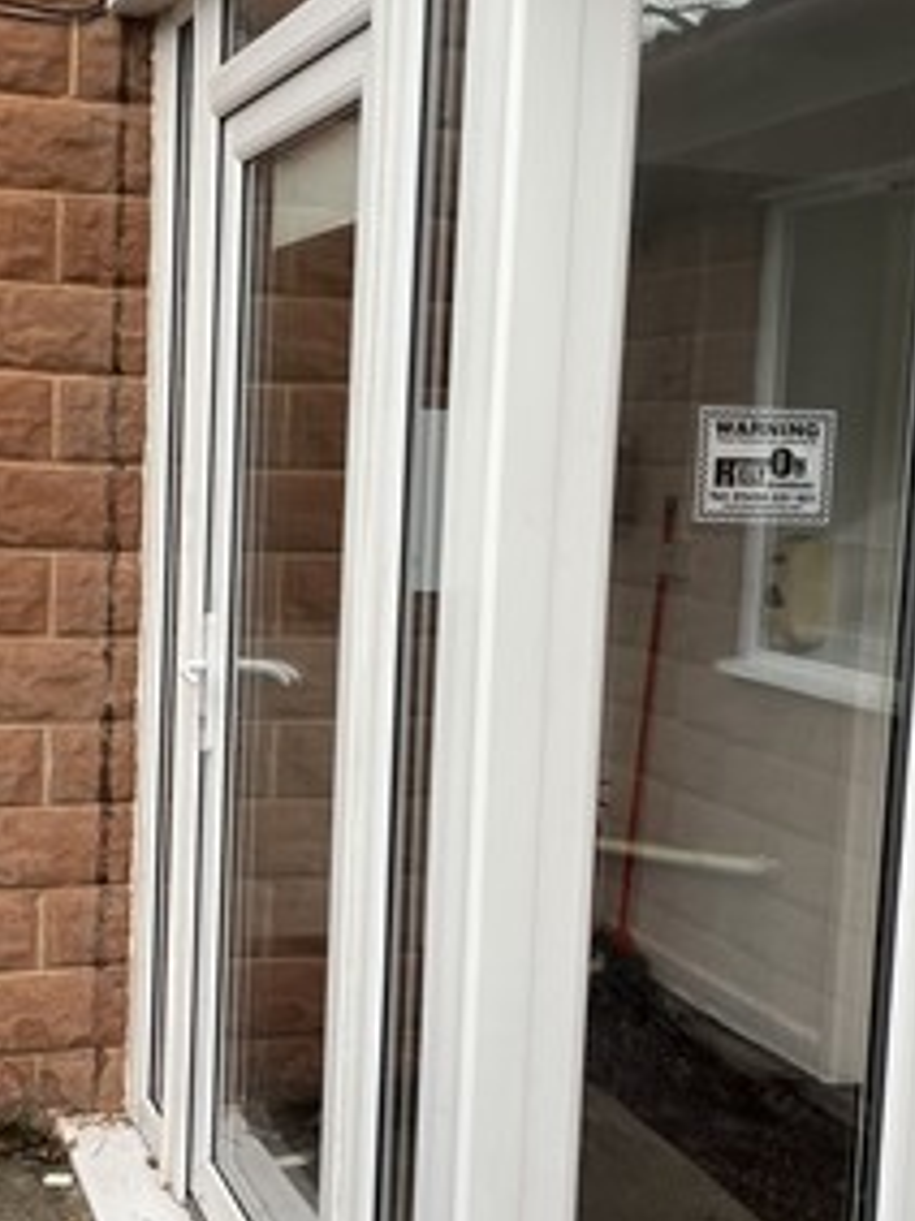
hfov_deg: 30.4
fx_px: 1658
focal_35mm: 47
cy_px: 613
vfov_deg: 40.4
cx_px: 242
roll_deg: -2.5
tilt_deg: -6.5
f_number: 1.6
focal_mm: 5.1
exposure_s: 1/291
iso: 40
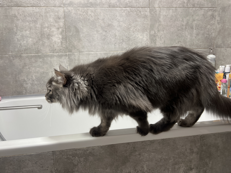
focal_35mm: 26
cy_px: 86
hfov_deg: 67.3
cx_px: 116
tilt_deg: -13.2
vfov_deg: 53.1
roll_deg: +1.7
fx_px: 174
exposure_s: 1/50
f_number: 1.5
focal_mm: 5.7
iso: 100
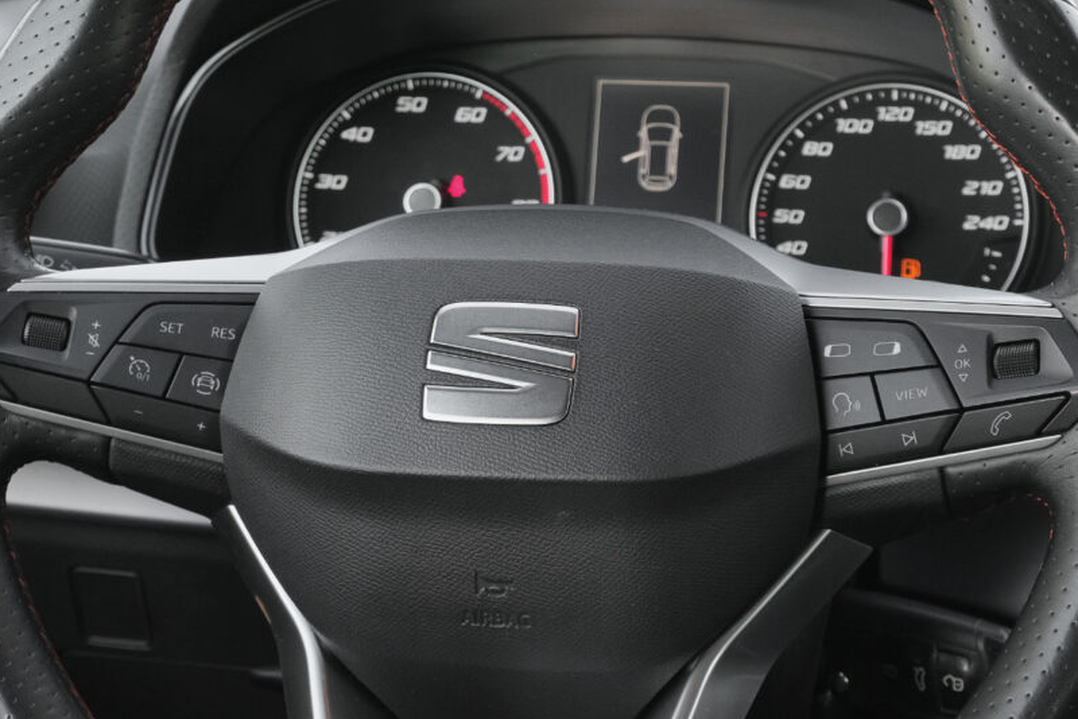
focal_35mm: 87
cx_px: 499
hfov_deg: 23.4
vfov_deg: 15.7
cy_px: 397
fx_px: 2606
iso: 2000
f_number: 8
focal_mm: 45
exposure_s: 1/125
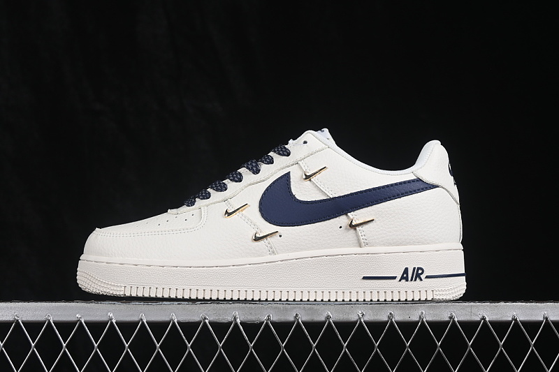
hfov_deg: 27.0
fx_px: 1164
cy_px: 186
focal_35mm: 75
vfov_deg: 18.2
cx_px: 280
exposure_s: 1/80
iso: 160
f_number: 8
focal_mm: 50
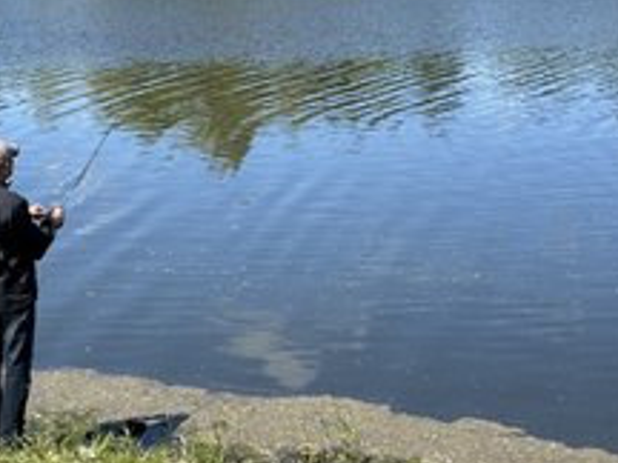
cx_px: 246
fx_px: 1589
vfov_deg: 16.6
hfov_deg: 22.0
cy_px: 223
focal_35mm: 89
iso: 64
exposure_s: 1/2732
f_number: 1.78
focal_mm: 6.86
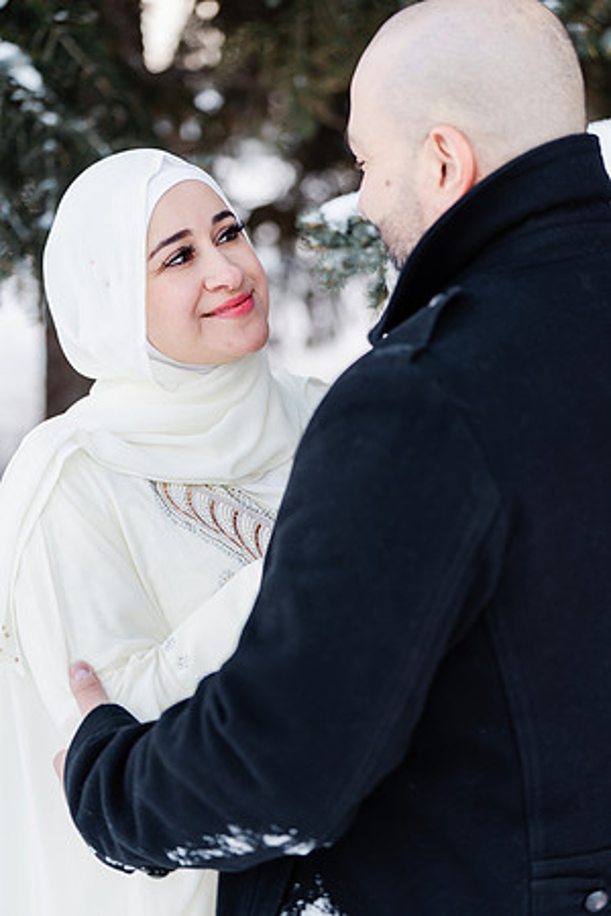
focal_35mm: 76
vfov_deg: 26.7
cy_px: 458
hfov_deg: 17.9
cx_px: 306
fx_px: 1935
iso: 125
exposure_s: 1/160
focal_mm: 76
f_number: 2.8
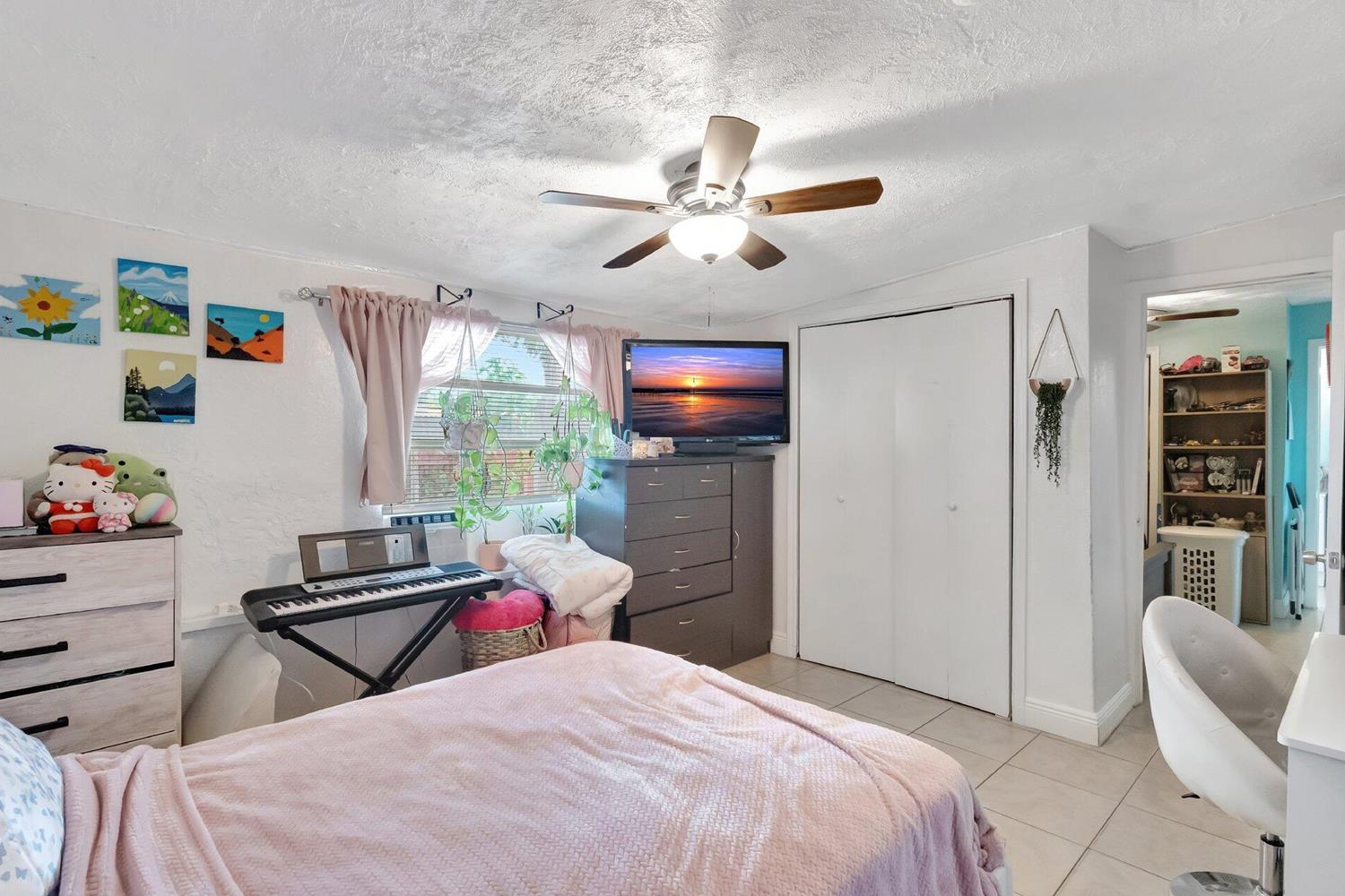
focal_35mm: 16
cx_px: 675
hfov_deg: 96.7
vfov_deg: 73.7
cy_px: 450
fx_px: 598
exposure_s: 1/15
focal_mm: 10
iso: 3200
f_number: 8
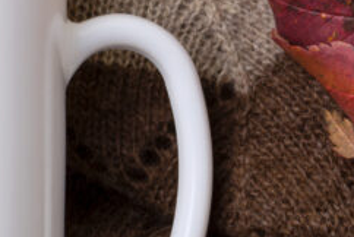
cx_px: -66
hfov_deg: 7.2
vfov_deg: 4.8
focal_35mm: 285
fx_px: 2807
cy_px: 48
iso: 100
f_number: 11
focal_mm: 45
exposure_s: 1/15
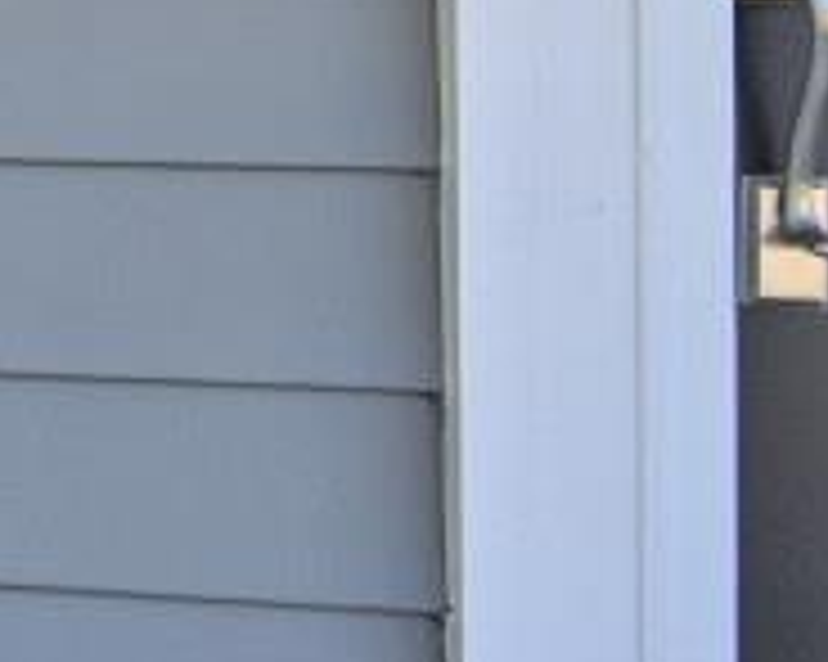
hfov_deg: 8.9
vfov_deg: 14.0
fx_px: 2621
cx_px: -2254
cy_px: -81
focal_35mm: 107
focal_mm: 14
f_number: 5.6
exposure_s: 1/250
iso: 160
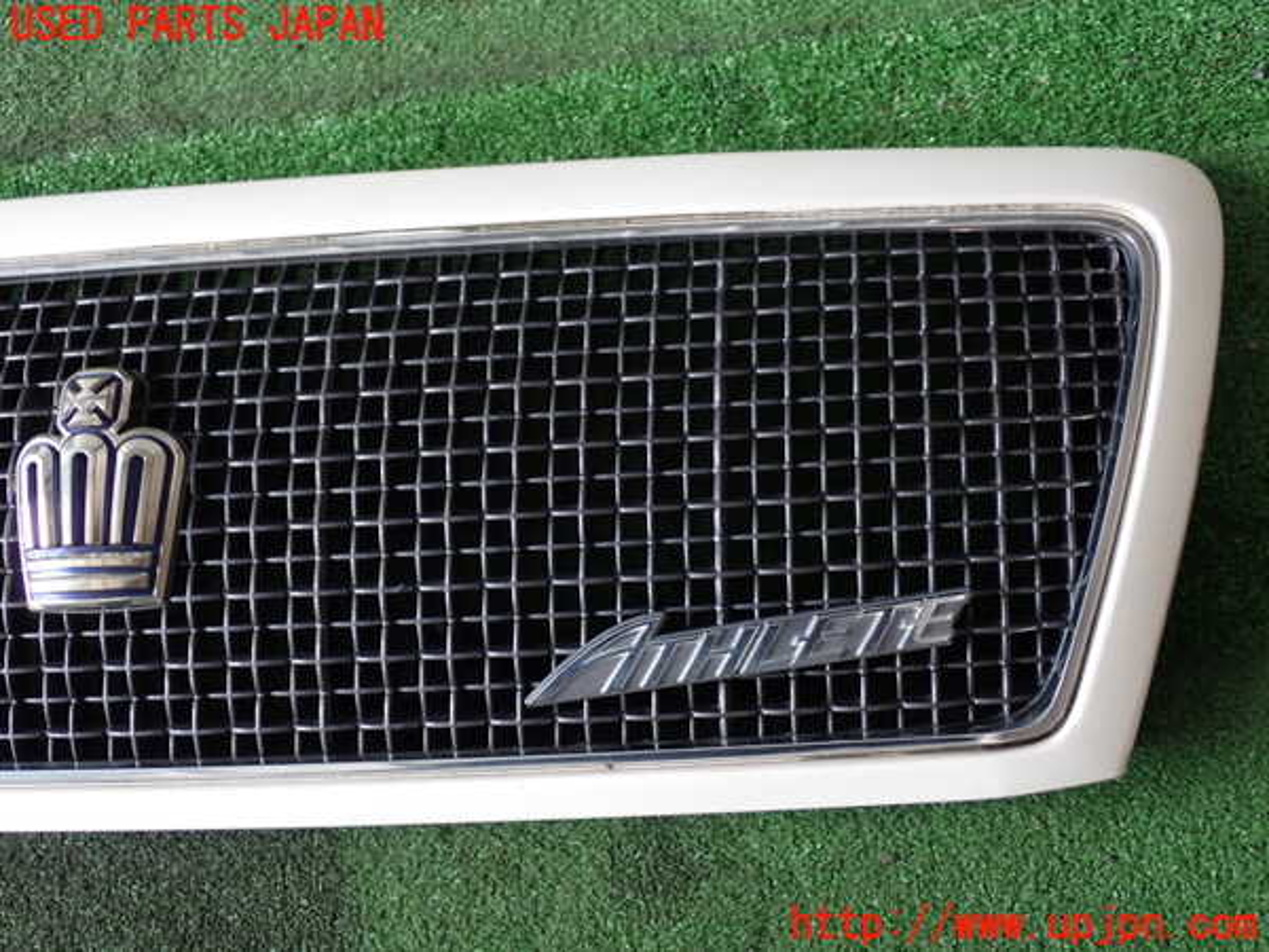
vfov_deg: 35.1
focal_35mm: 41
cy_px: 476
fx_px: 1503
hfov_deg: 45.8
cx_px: 634
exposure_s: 1/80
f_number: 2.8
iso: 200
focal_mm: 7.31
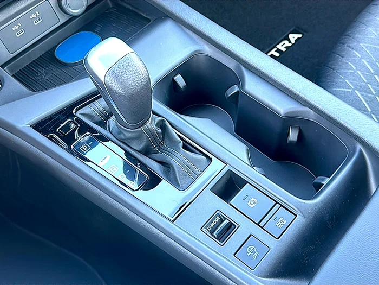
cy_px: 142
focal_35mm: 37
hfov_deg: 50.1
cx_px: 190
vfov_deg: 38.7
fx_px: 405
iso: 80
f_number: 1.78
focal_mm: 6.86
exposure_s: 1/40
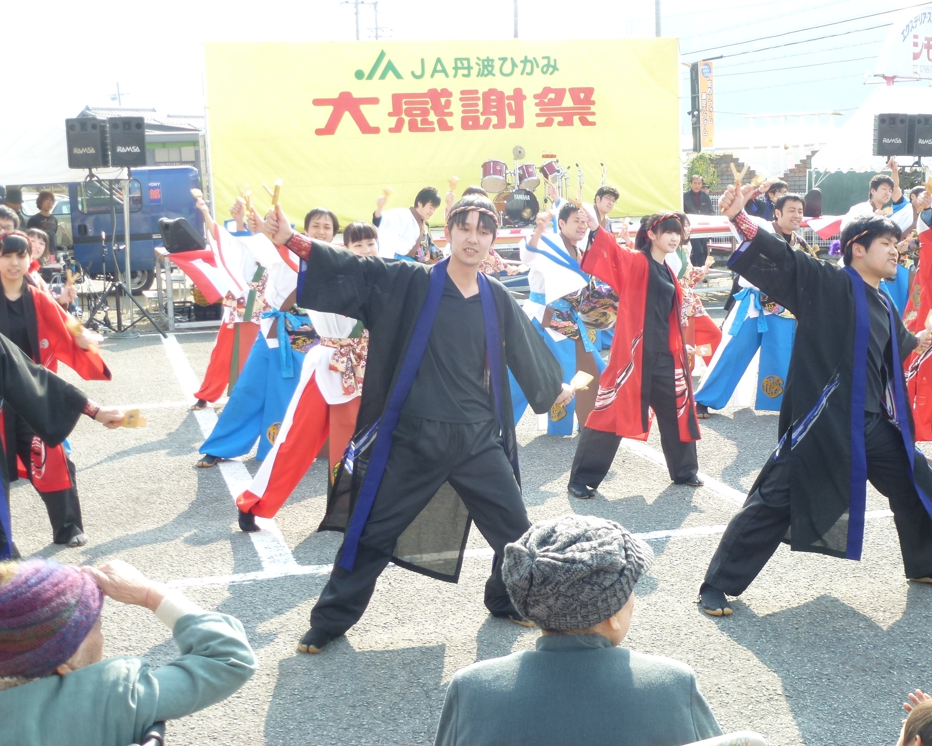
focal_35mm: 47
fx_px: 1296
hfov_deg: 39.5
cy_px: 373
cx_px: 491
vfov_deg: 32.1
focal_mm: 8
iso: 100
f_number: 4
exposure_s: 1/160
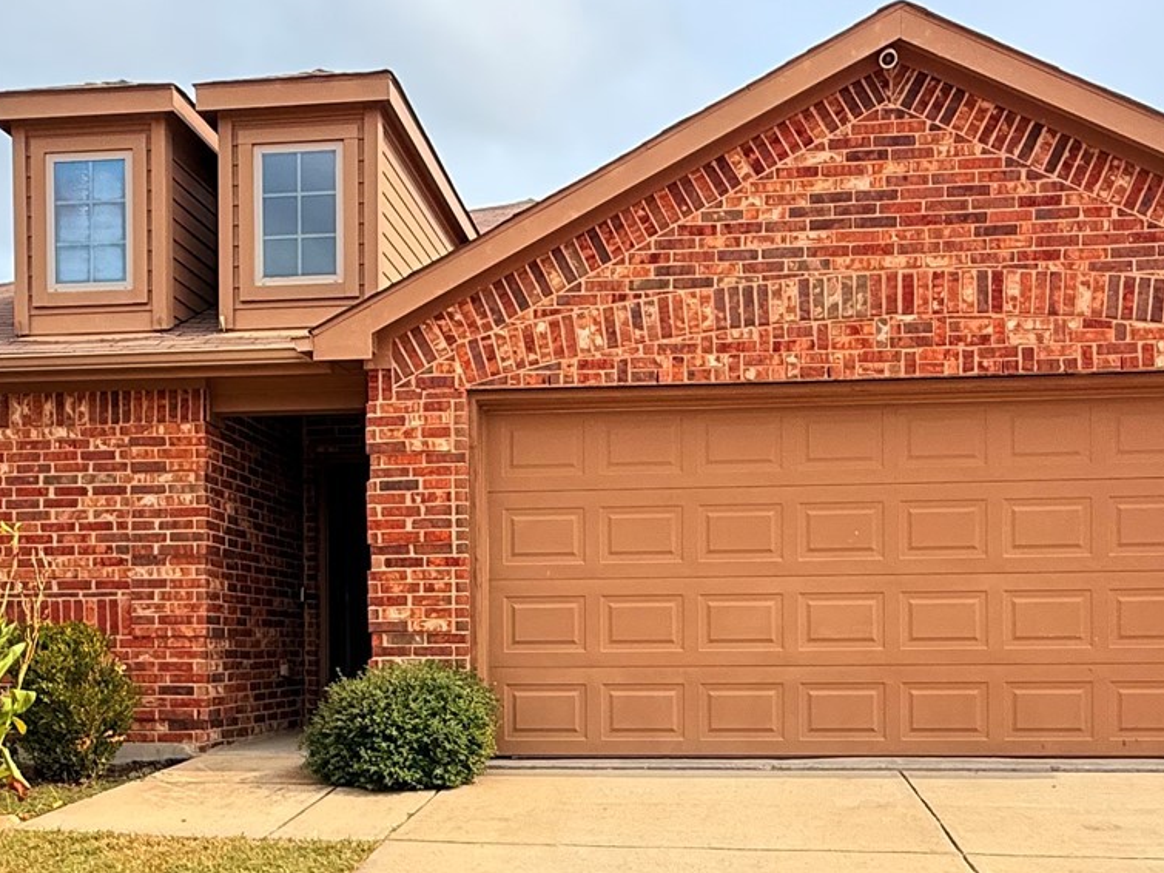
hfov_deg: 49.0
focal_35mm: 38
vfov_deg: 36.6
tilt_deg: -0.3
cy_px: 676
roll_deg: +0.3
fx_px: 1278
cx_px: 595
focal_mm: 2.22
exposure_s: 1/970
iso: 64
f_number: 2.2
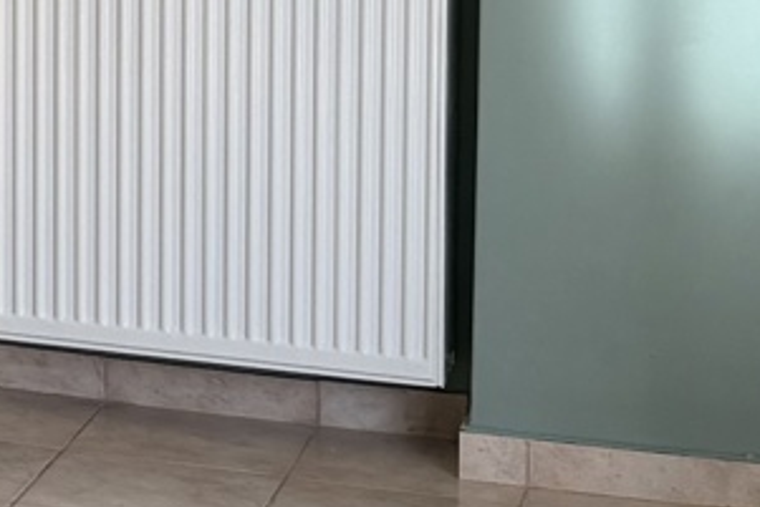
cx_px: -866
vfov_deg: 8.4
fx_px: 3358
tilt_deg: -3.4
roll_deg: +0.2
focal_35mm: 159
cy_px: -285
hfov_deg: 11.4
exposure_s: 1/372
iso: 100
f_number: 1.78
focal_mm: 6.76
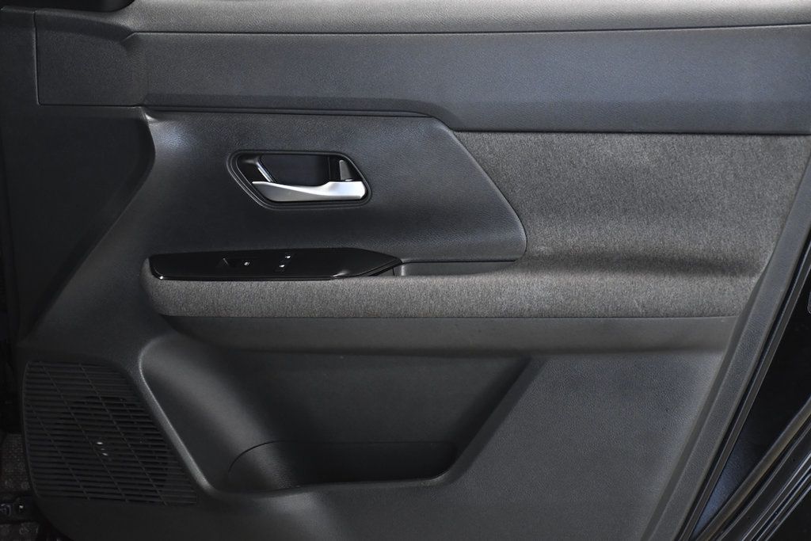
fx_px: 1757
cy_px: 270
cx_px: 406
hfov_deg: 26.0
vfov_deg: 17.5
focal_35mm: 78
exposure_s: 1/200
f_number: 4.8
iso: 2500
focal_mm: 52
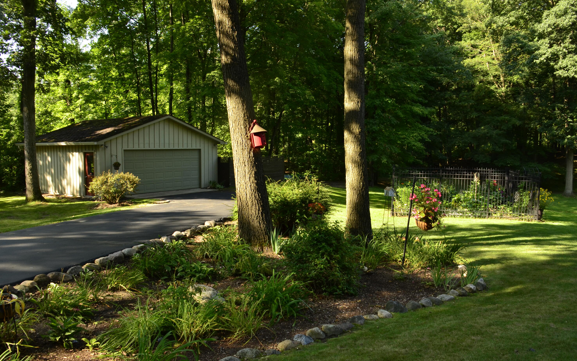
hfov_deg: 66.5
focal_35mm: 28
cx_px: 290
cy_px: 183
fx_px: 440
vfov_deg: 44.5
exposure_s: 1/160
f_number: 6.3
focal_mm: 18
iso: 400
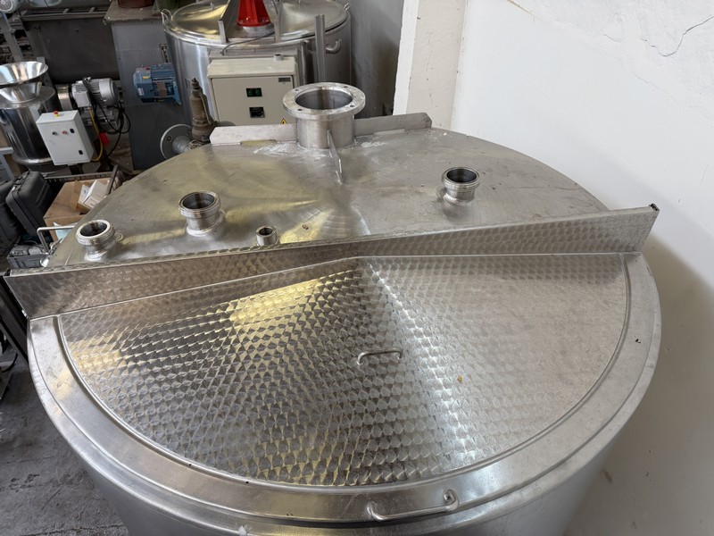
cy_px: 268
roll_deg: +0.9
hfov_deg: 71.6
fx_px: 495
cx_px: 357
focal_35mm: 24
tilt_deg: -40.5
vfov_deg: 56.8
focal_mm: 6.76
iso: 100
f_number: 1.78
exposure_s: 1/100
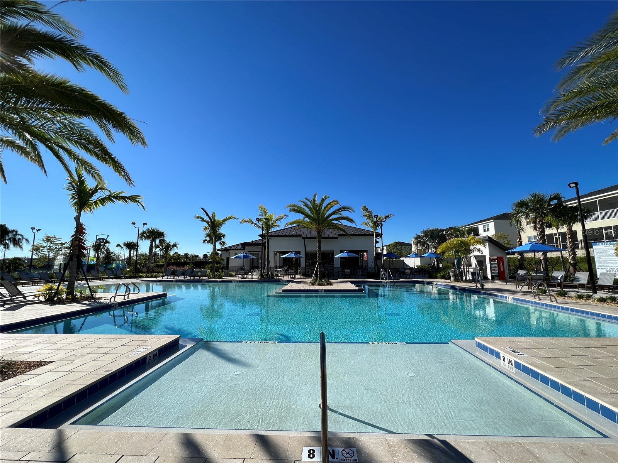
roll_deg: +0.4
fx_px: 232
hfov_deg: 106.2
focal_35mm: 13
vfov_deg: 89.9
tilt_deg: +6.1
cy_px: 232
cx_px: 309
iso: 32
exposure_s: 1/2137
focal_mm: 1.57
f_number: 1.8
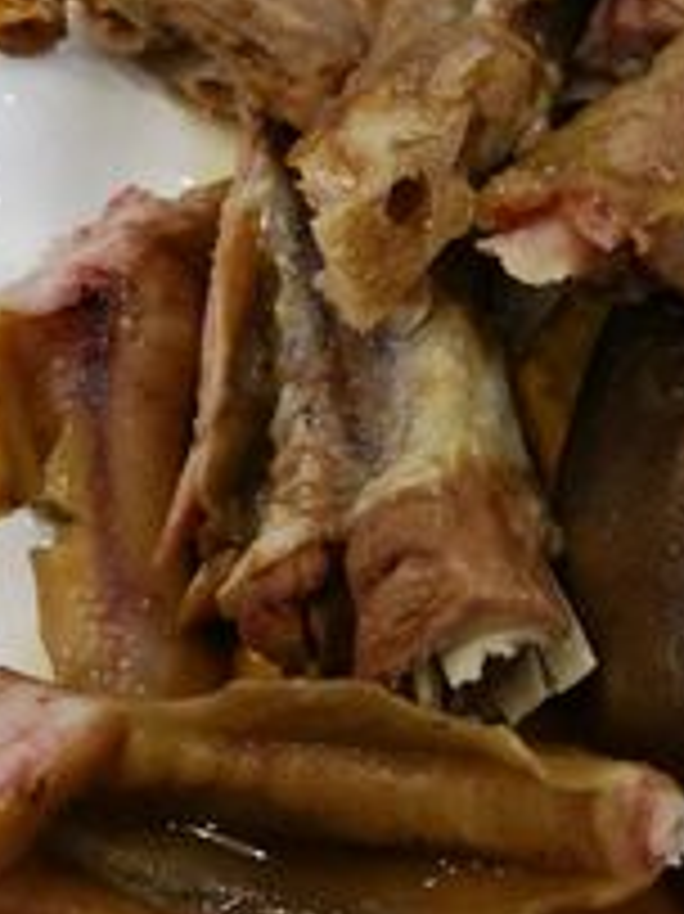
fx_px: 1635
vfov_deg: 30.6
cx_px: 608
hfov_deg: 23.1
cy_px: 207
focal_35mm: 62
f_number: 1.6
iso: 200
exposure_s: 1/100
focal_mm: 3.95
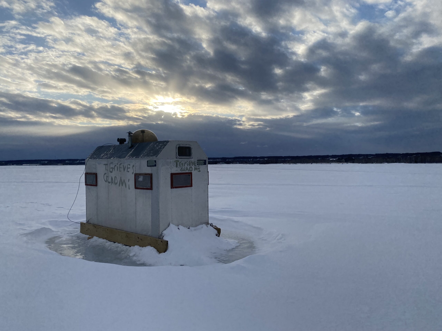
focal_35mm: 26
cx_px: 221
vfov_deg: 53.1
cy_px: 166
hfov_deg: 67.3
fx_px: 332
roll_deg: +0.4
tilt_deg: -0.3
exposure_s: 1/3984
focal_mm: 4.25
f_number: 1.8
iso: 32
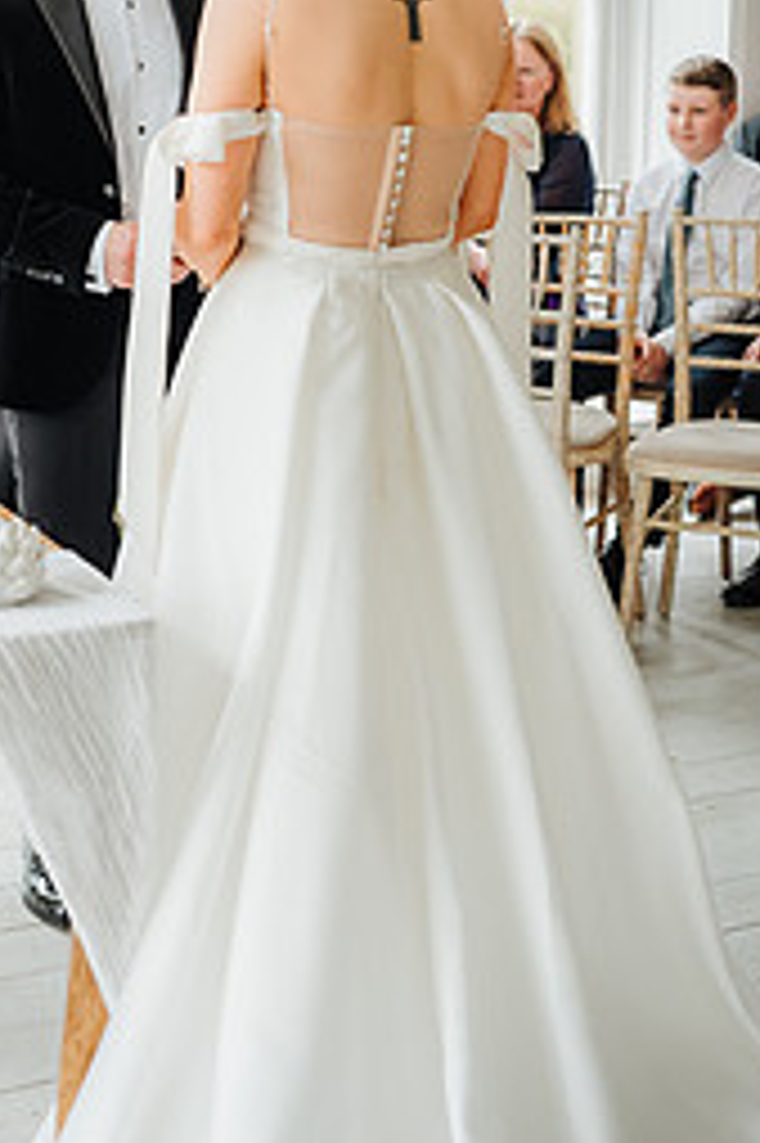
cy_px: 256
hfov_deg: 21.8
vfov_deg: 31.7
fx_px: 1966
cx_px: 238
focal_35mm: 62
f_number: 2.2
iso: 320
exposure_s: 1/200
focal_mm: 35
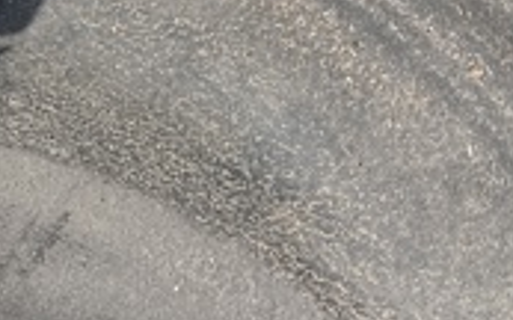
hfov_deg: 20.2
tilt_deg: -51.4
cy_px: 95
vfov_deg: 13.3
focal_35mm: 98
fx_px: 1370
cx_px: -62
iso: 32
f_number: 1.6
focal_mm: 5.1
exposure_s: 1/1767
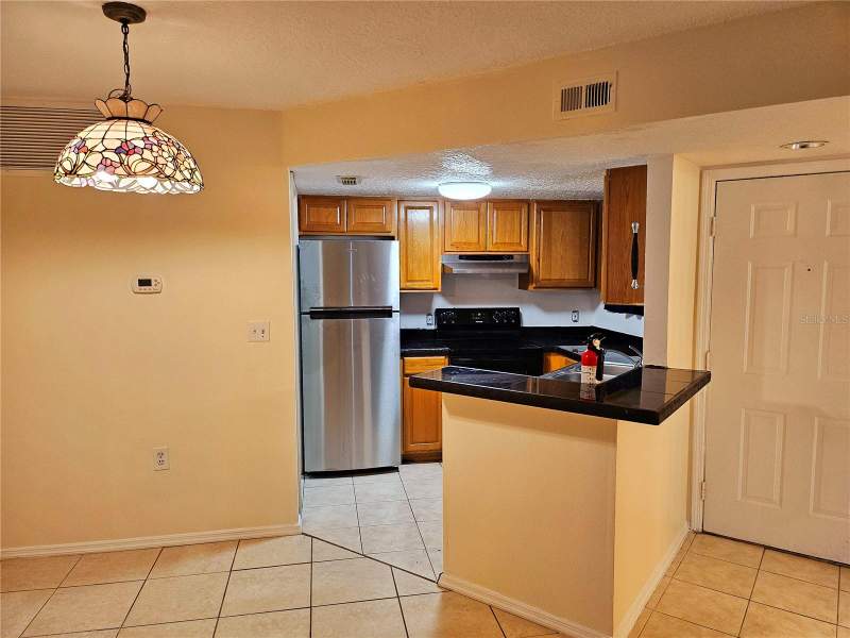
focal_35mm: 24
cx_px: 425
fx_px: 589
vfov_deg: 56.8
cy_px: 319
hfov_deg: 71.6
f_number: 1.8
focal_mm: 5
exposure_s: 1/120
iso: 250
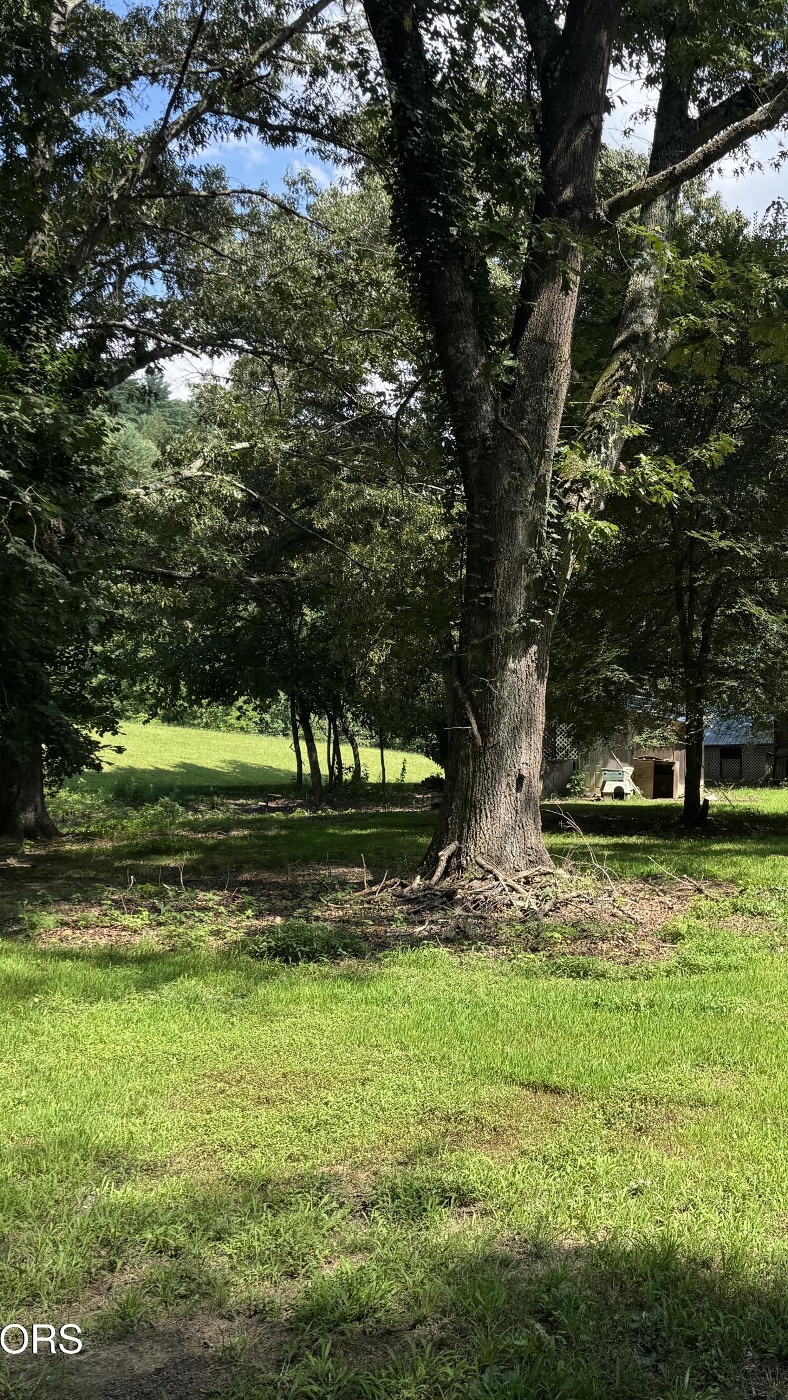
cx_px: 723
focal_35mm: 35
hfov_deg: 31.9
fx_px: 1300
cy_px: 701
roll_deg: +1.1
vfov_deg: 56.6
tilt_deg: -1.8
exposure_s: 1/1285
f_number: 1.78
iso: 80
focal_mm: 6.76
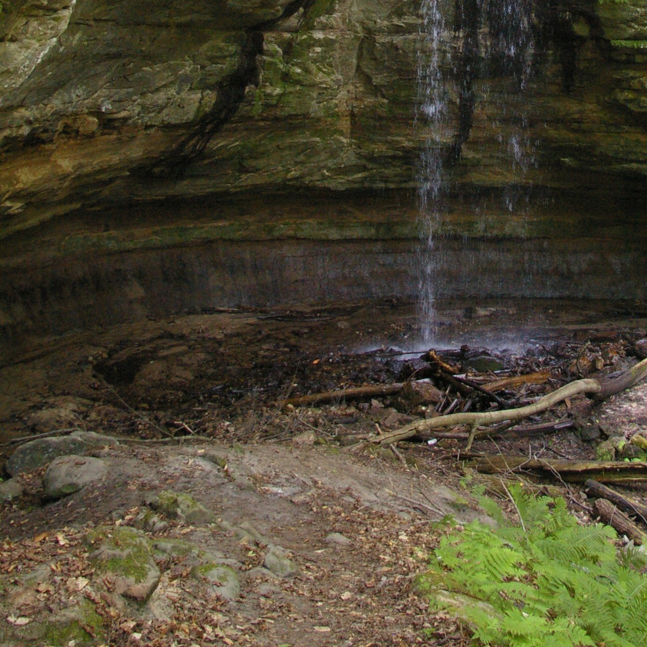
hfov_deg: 30.8
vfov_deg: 28.7
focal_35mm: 55
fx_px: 1163
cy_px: -29
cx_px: 443
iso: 1600
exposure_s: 1/60
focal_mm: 20
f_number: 5.6
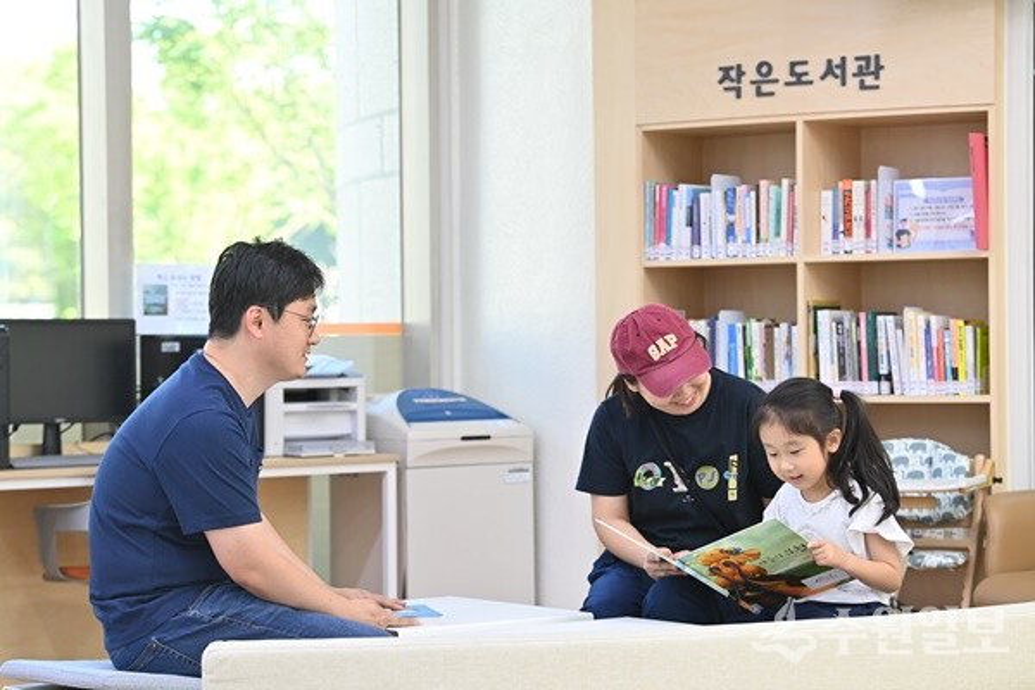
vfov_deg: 14.4
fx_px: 2731
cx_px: 518
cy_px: 345
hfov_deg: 21.5
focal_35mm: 95
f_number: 4.5
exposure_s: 1/125
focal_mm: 95
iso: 1250
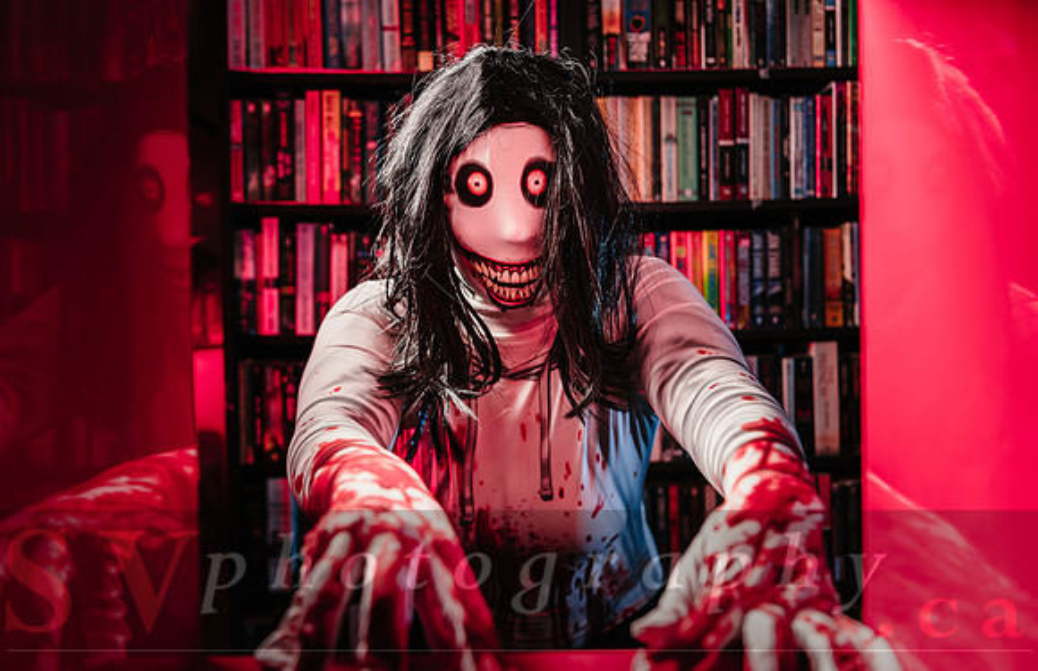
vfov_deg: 40.0
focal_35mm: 32
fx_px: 922
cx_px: 519
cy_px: 336
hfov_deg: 58.7
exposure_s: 1/200
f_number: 2.8
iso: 64
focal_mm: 32
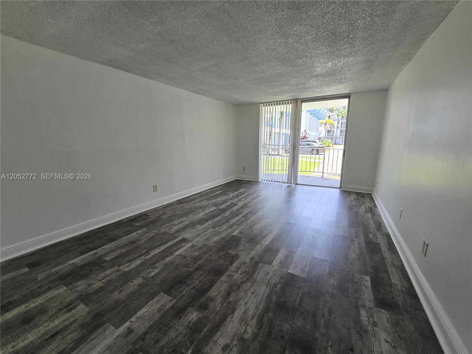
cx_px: 236
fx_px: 177
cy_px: 177
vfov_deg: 89.9
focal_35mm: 13
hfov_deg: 106.2
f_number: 2.2
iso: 50
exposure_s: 1/146
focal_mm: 2.2
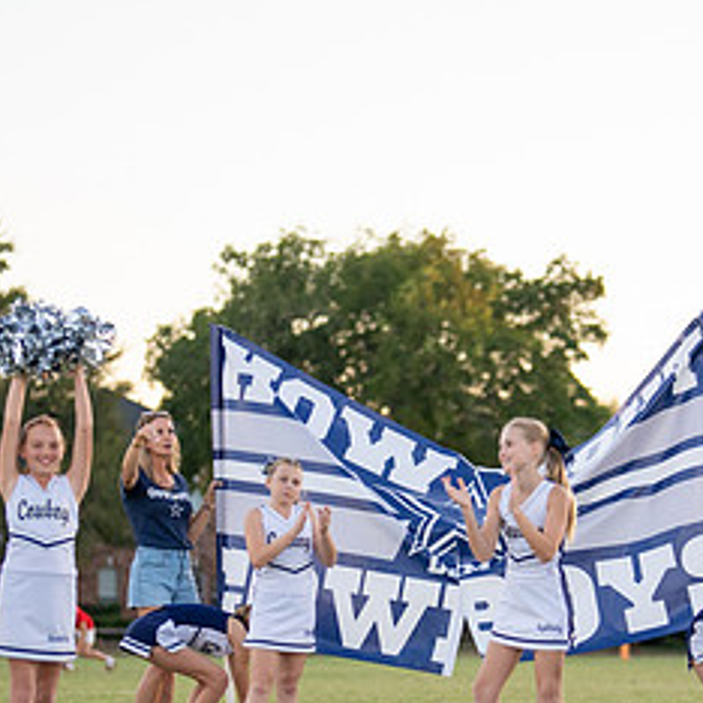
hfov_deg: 12.3
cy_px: 559
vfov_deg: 12.2
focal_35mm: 142
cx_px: 517
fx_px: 3263
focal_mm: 50
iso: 500
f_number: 1.2
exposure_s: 1/2000
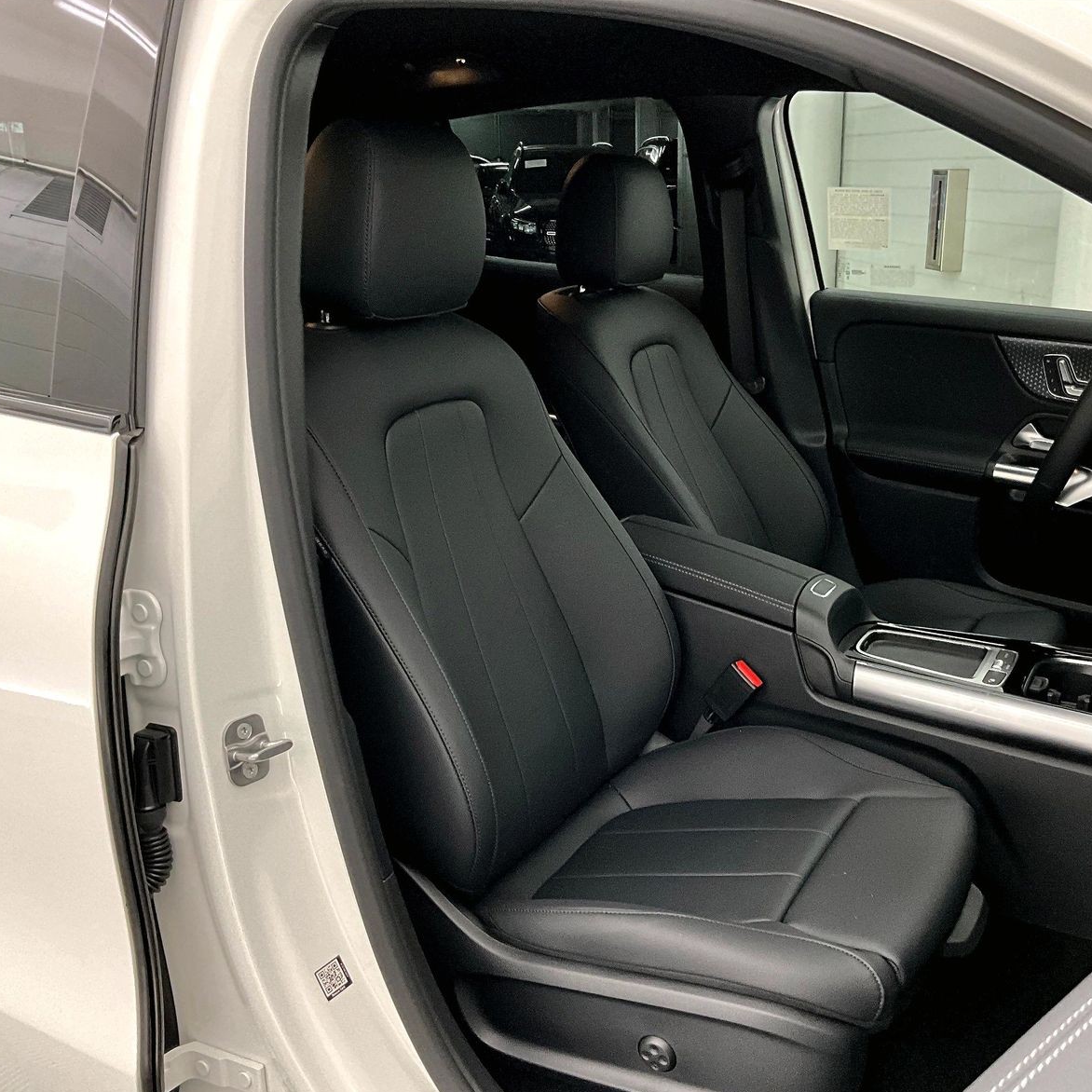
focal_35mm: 35
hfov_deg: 47.1
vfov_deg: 47.2
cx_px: 633
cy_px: 553
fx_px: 1249
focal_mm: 3
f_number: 1.8
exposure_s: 1/60
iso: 160
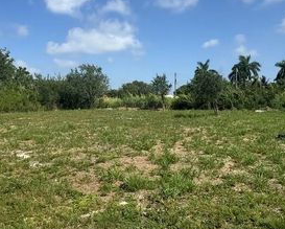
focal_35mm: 32
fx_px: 270
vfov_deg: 45.8
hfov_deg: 55.6
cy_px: 128
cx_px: 132
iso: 50
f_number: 2.2
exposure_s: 1/2273
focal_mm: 2.22
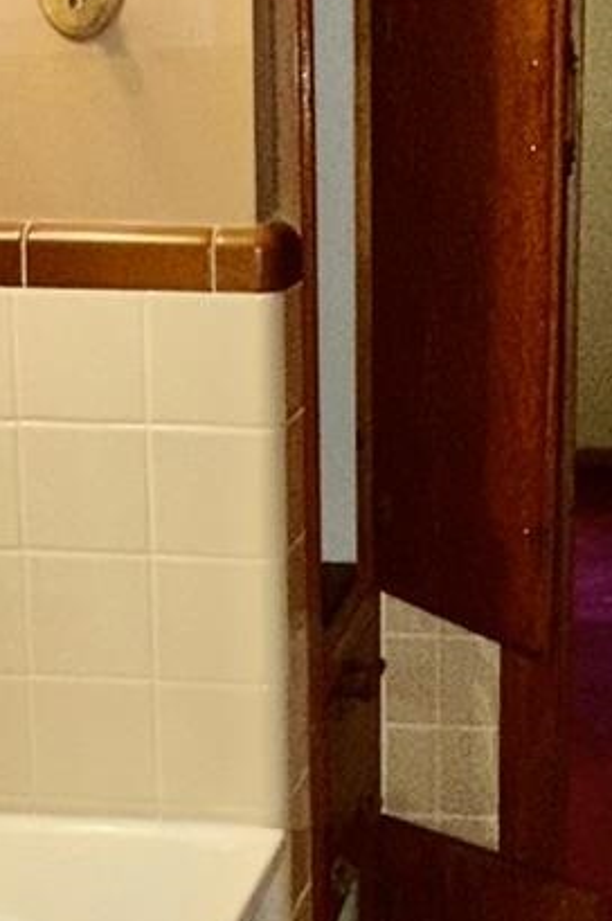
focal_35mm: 73
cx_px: 486
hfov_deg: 18.5
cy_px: 468
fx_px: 1865
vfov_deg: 27.7
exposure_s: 1/79
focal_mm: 2.22
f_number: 2.2
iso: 80
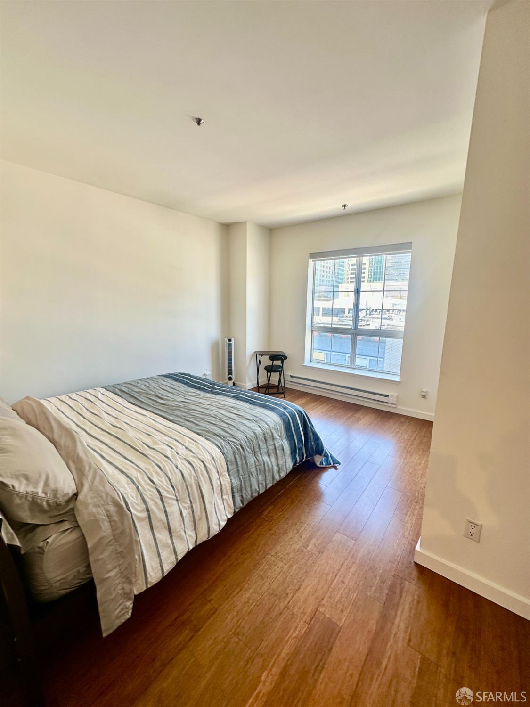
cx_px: 265
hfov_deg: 85.7
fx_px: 286
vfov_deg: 102.1
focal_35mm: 14
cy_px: 354
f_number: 2.2
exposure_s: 1/120
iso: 64
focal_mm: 2.22
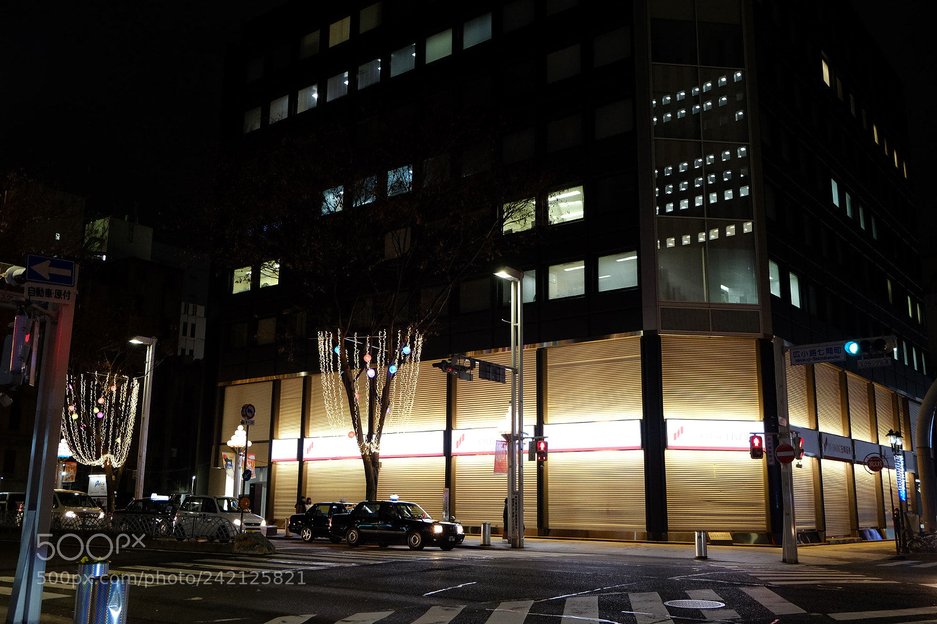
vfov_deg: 41.1
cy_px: 312
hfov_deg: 58.7
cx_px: 468
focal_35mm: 32
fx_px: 833
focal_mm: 21.4
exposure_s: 1/50
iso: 1600
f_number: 4
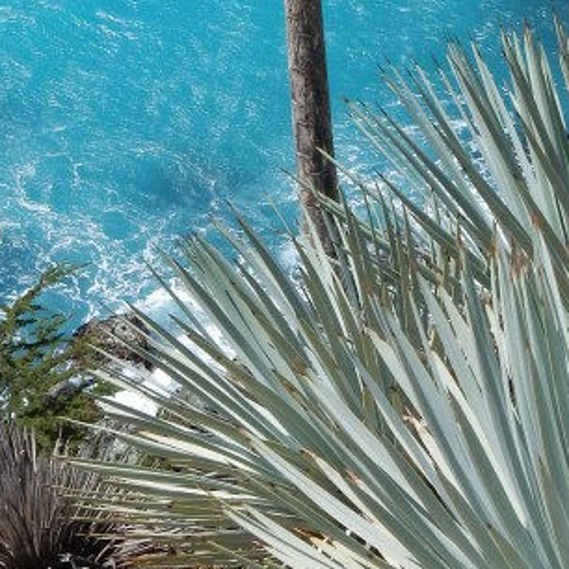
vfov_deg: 8.2
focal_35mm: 210
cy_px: -136
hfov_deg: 8.3
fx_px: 3905
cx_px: 314
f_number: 4.8
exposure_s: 1/800
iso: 125
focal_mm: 12.6
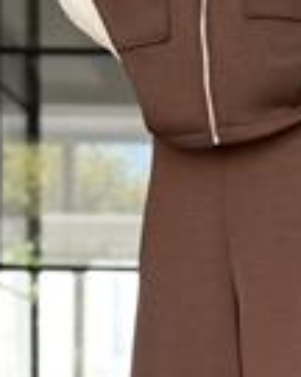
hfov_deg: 10.4
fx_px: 1648
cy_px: 542
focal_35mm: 148
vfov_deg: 12.5
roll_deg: -0.9
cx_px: 270
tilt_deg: -2.4
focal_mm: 6.76
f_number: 1.78
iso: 160
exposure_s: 1/65
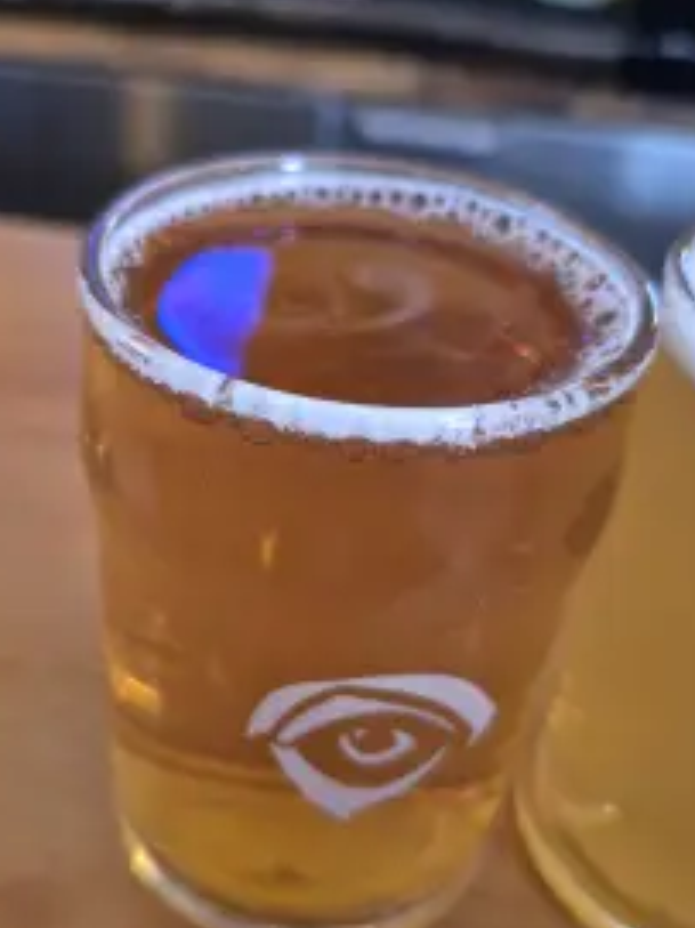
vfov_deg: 53.9
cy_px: 500
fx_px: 911
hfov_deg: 41.4
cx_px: 247
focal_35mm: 34
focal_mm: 5.4
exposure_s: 1/60
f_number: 1.8
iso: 640
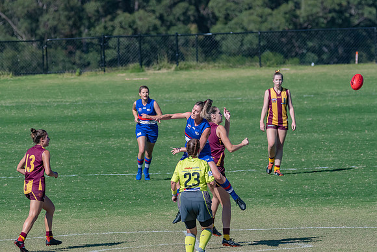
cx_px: 176
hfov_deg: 3.3
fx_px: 6448
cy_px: 110
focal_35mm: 616
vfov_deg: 2.2
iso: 800
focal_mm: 360
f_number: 8
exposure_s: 1/3200
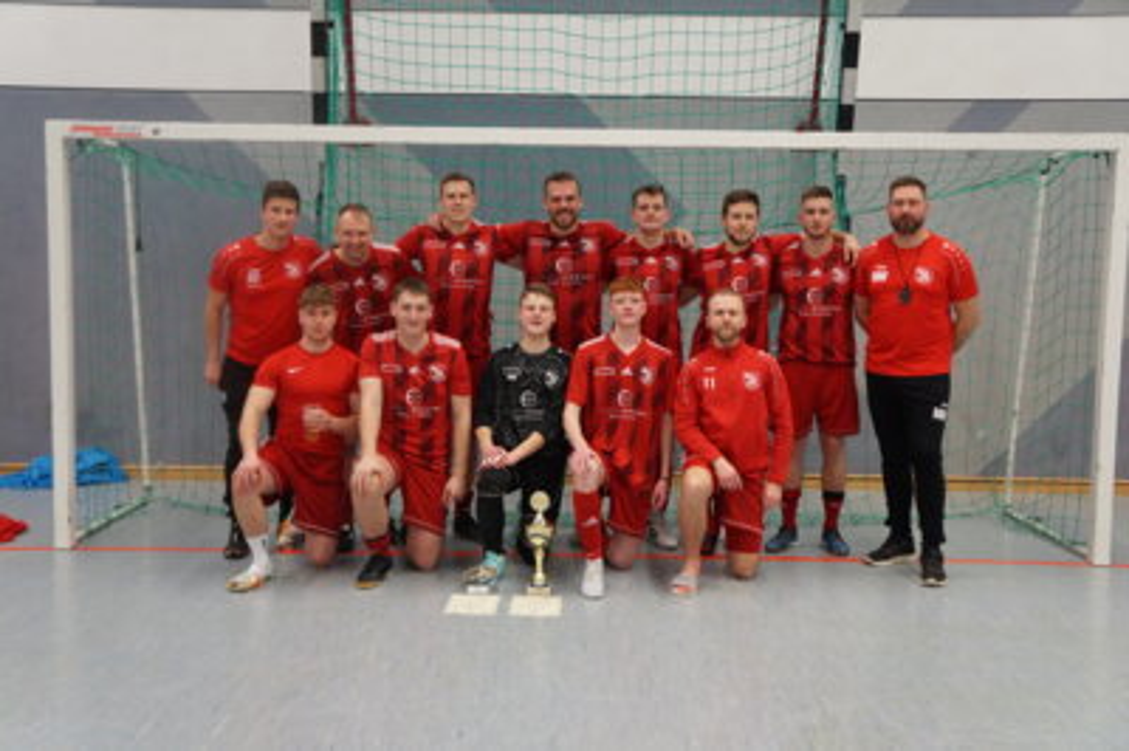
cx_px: 564
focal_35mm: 39
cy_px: 376
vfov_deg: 34.2
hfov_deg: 49.6
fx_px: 1222
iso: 640
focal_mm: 26
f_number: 4
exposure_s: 1/60
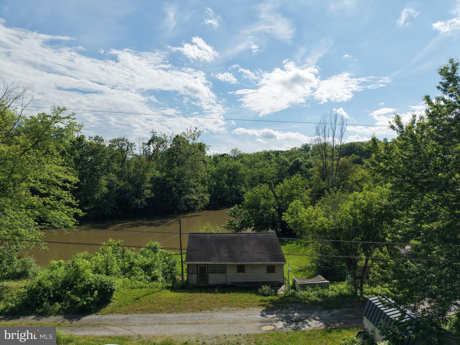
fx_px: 319
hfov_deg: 71.6
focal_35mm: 24
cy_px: 172
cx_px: 230
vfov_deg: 56.8
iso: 280
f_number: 1.8
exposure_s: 1/8000
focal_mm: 8.67
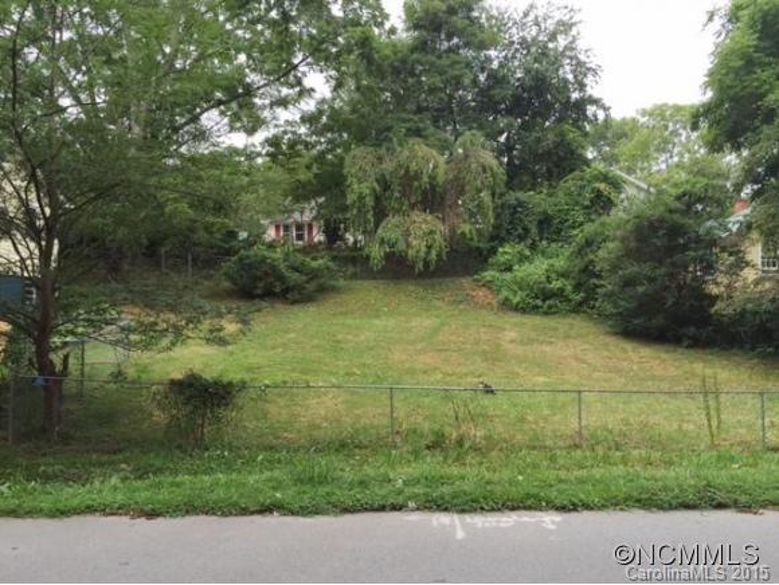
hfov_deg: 61.6
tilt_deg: +2.4
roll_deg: +1.1
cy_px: 292
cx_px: 390
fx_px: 653
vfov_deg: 48.3
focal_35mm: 29
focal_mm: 4.15
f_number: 2.2
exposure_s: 1/384
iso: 32
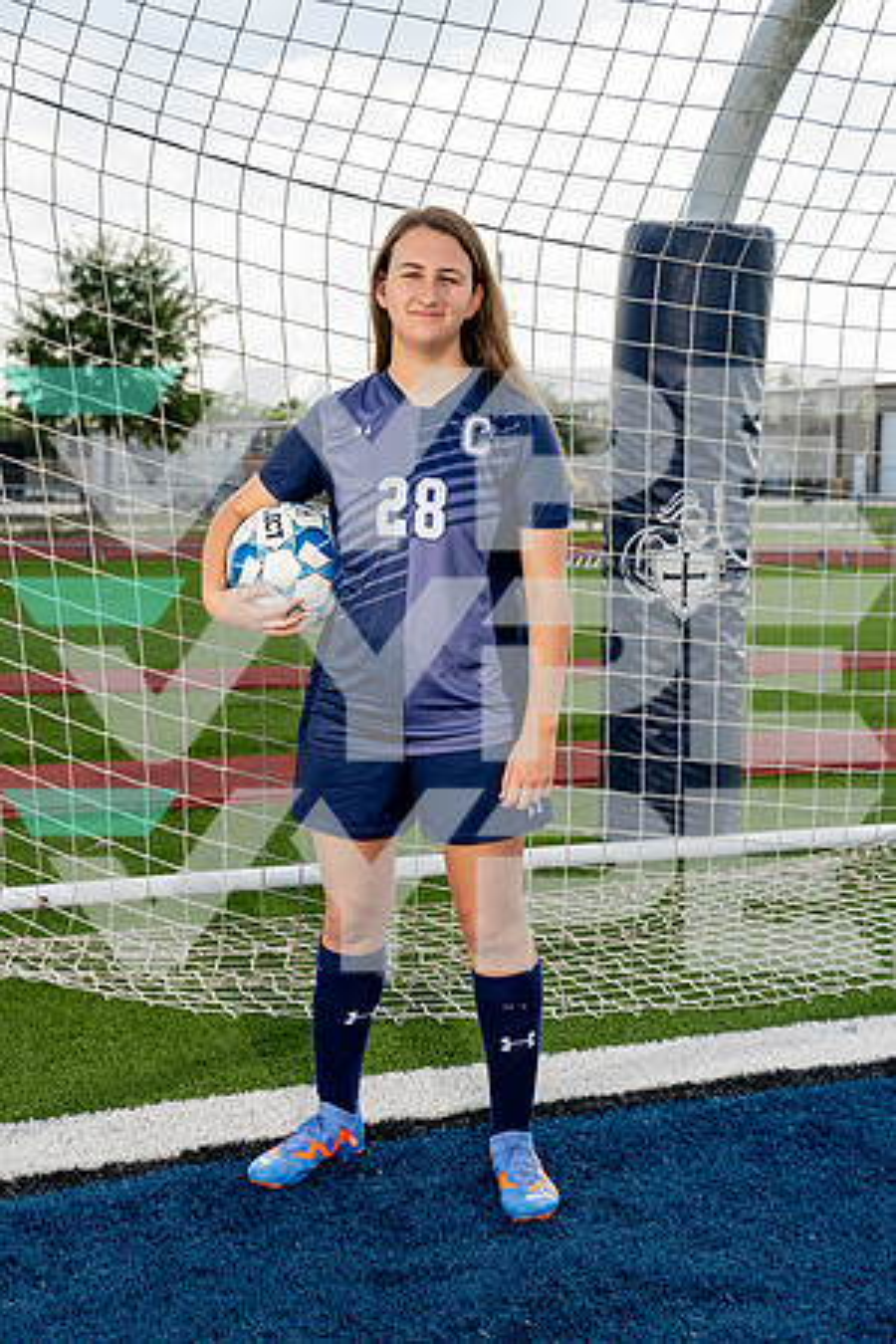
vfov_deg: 34.5
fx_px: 2165
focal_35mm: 58
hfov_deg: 23.4
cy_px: 672
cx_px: 448
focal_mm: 58
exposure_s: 1/250
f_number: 5.6
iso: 100
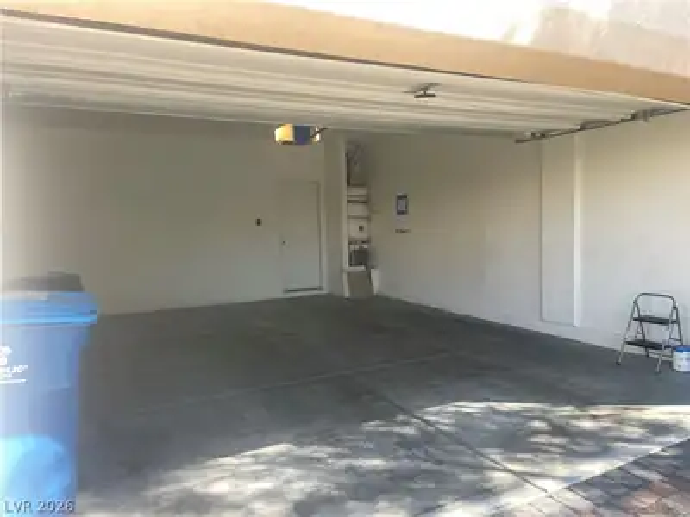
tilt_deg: -4.5
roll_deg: +1.4
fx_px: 498
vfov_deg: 54.9
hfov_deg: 69.4
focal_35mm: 25
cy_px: 258
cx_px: 345
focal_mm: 5.1
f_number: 1.6
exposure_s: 1/357
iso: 32
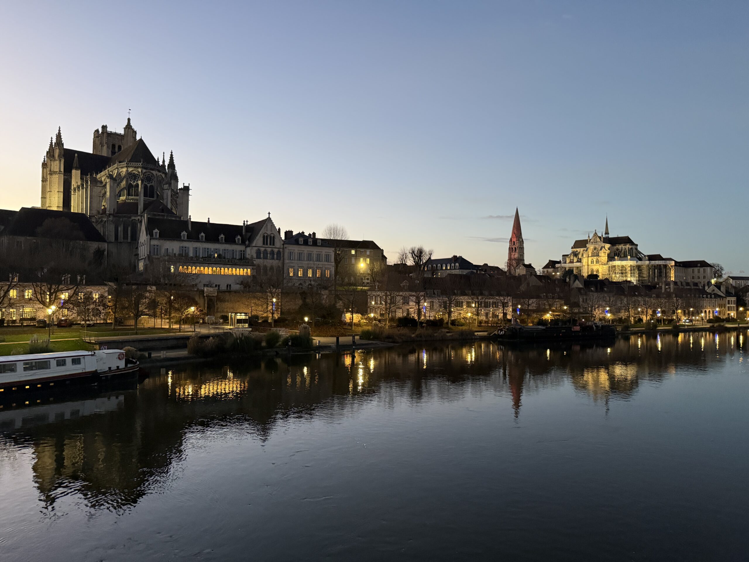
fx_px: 519
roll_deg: -0.1
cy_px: 281
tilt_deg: +2.1
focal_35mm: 24
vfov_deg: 56.8
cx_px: 374
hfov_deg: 71.6
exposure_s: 1/50
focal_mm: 6.76
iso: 640
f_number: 1.78
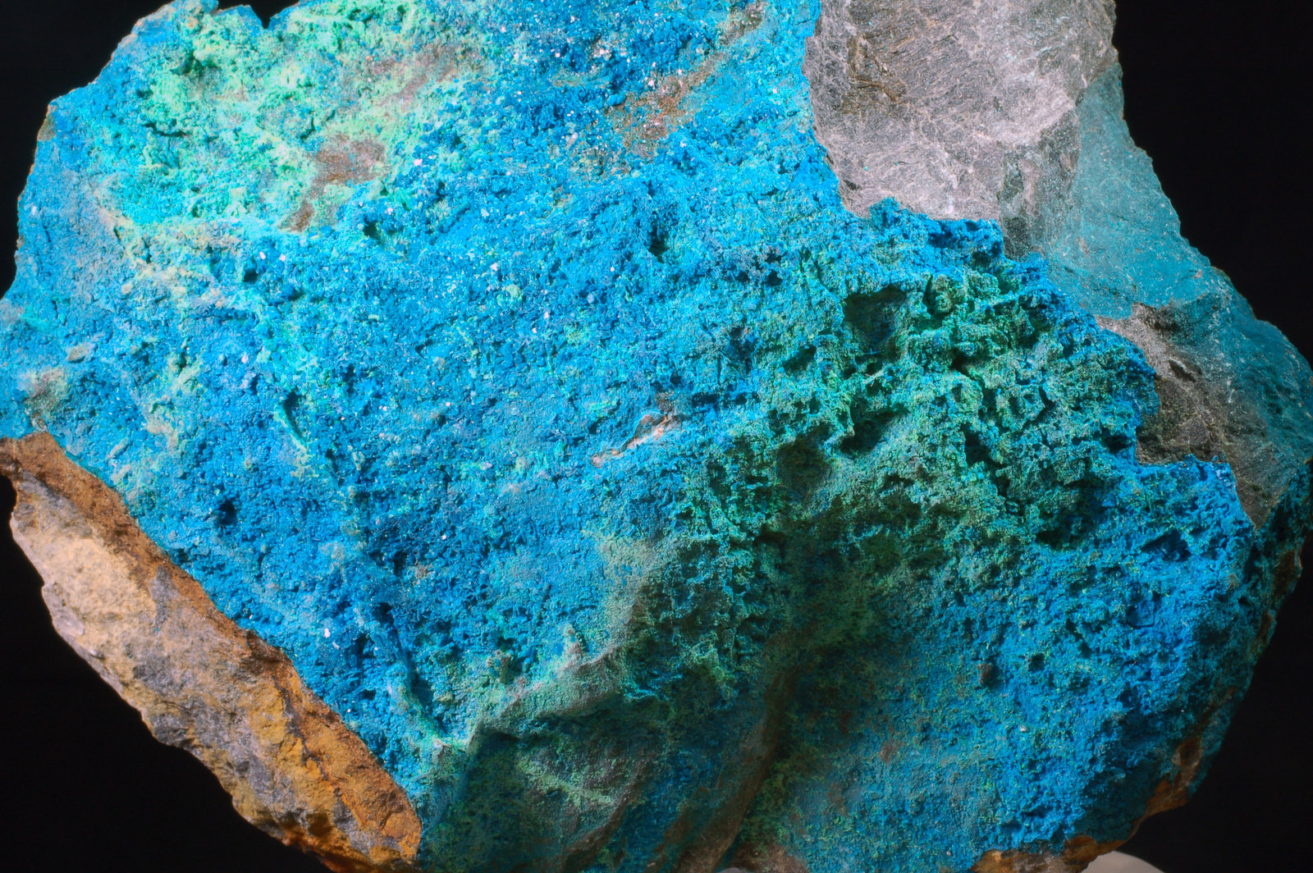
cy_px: 436
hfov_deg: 27.0
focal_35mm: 75
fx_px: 2733
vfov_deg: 18.2
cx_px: 656
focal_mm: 50
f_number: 22
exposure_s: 1/1.6
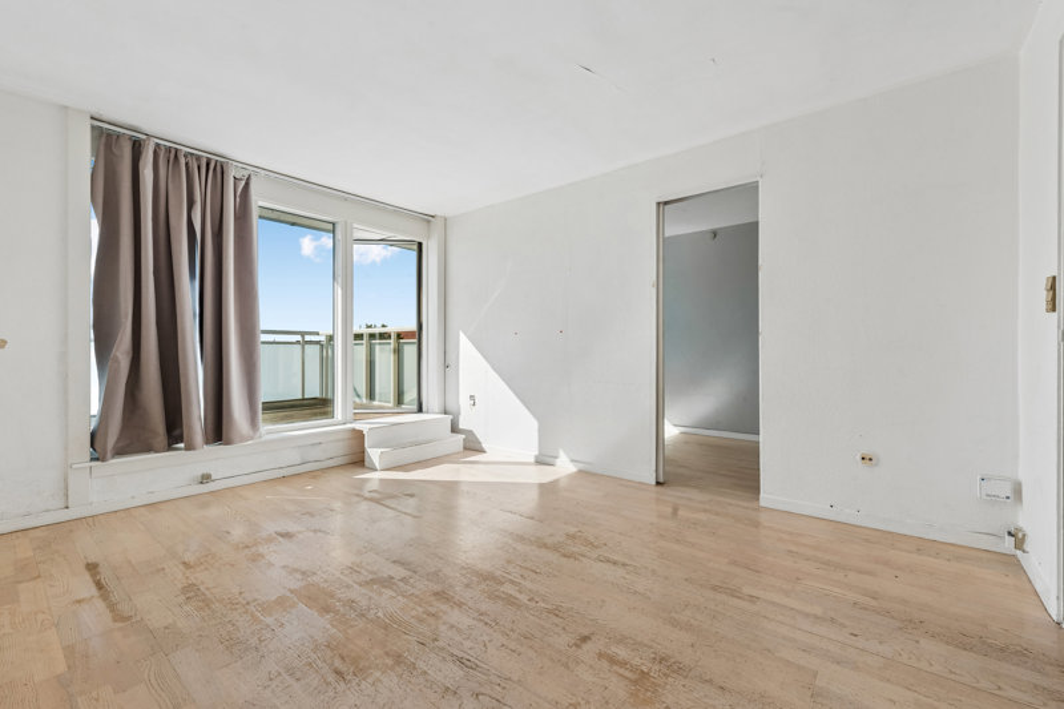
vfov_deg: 77.3
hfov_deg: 100.4
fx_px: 443
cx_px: 532
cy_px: 354
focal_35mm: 15
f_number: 10
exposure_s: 1/250
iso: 250
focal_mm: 15
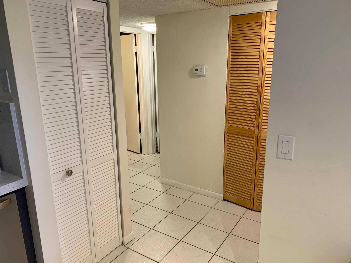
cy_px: 132
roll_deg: +1.7
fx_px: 264
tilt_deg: -15.7
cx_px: 176
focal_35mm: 26
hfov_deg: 67.3
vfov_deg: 53.1
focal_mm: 4.25
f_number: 1.8
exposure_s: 1/60
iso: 100
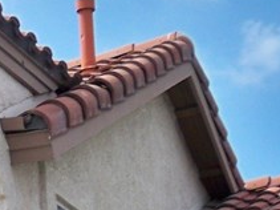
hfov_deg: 10.3
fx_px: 1374
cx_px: -356
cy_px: 448
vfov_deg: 8.2
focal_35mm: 170
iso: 64
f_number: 3.1
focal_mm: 6.3
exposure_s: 1/500
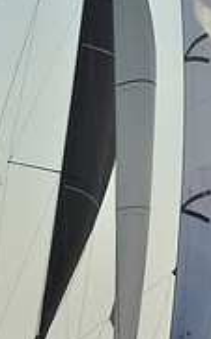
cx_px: 100
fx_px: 2947
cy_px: 84
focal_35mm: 320
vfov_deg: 6.6
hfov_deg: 4.1
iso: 200
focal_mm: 98
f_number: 9
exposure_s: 1/1600
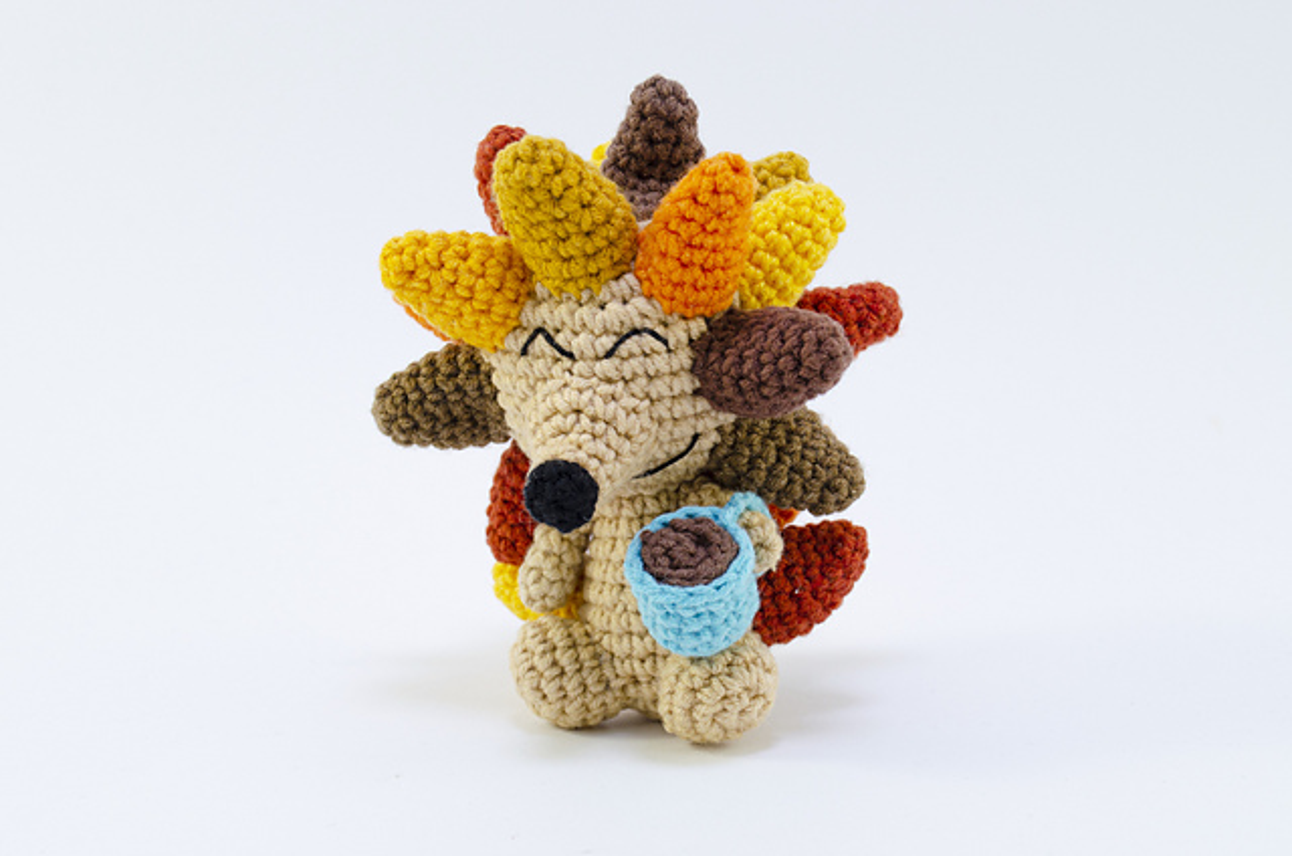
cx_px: 646
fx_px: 2042
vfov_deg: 23.7
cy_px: 428
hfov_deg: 35.1
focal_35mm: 57
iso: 100
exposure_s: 1/40
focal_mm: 38
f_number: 9
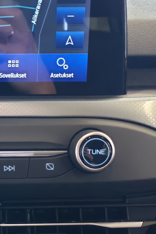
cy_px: 174
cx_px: -47
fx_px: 676
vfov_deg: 19.5
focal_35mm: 104
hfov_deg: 12.7
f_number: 1.9
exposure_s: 1/100
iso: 640
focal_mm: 6.12
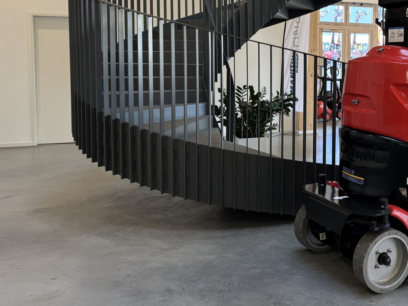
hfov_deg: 37.7
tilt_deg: -3.9
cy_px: 89
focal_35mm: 46
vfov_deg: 31.1
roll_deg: -0.6
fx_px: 542
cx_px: 387
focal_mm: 6.76
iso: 125
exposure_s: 1/50
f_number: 1.78
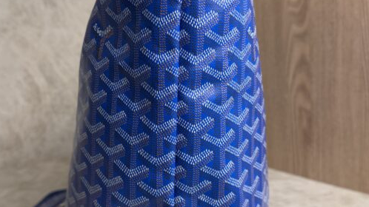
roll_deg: +5.3
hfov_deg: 48.3
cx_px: 165
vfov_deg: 28.3
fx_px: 411
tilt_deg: -9.4
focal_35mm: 42
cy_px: 98
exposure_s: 1/120
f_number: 1.78
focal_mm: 6.76
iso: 80
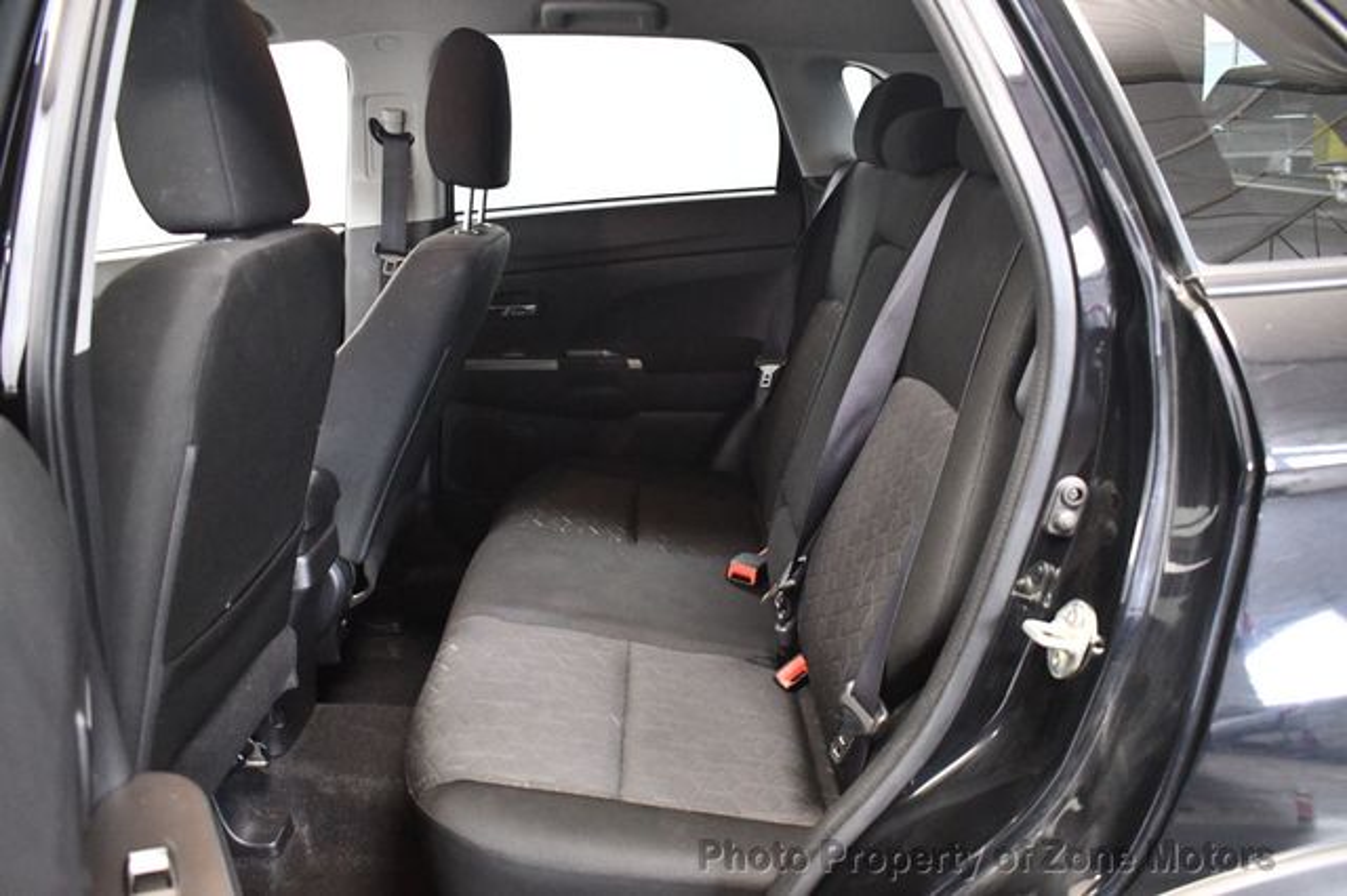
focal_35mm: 30
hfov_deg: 62.0
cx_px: 674
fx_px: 1122
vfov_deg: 43.6
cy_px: 448
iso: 8000
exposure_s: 1/60
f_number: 3.5
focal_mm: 20
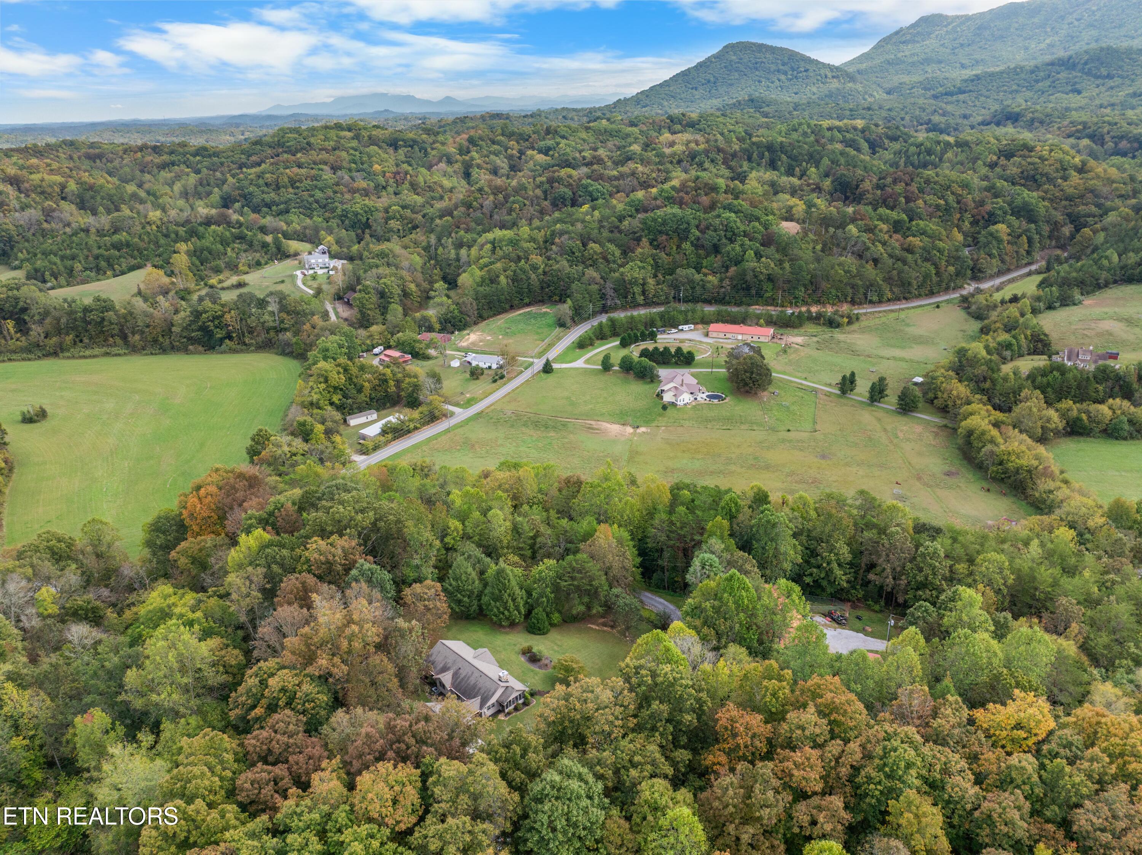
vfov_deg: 56.8
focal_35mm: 24
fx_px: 791
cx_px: 571
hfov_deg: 71.6
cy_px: 428
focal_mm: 12.29
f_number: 2.8
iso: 250
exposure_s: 1/160
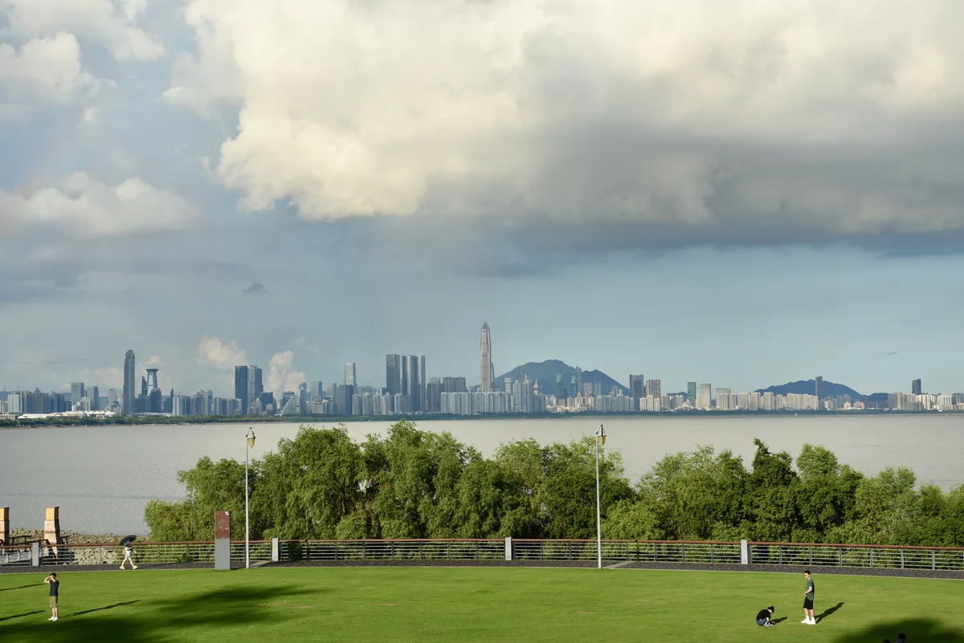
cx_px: 482
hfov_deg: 28.8
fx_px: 1875
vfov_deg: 19.5
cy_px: 322
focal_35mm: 70
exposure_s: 1/800
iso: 100
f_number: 5
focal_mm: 70
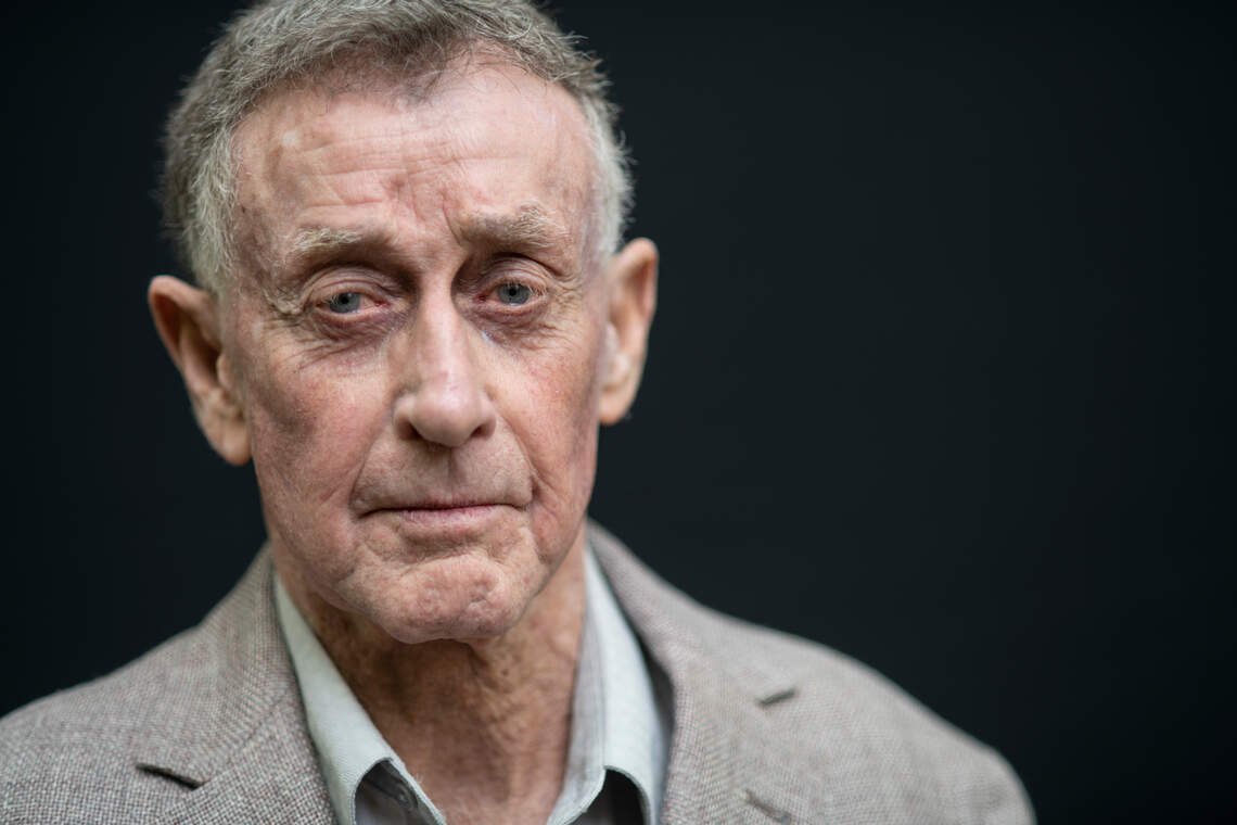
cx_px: 618
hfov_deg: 23.9
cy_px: 412
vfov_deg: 16.1
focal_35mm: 85
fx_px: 2920
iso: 160
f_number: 2
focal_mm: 85
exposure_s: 1/640
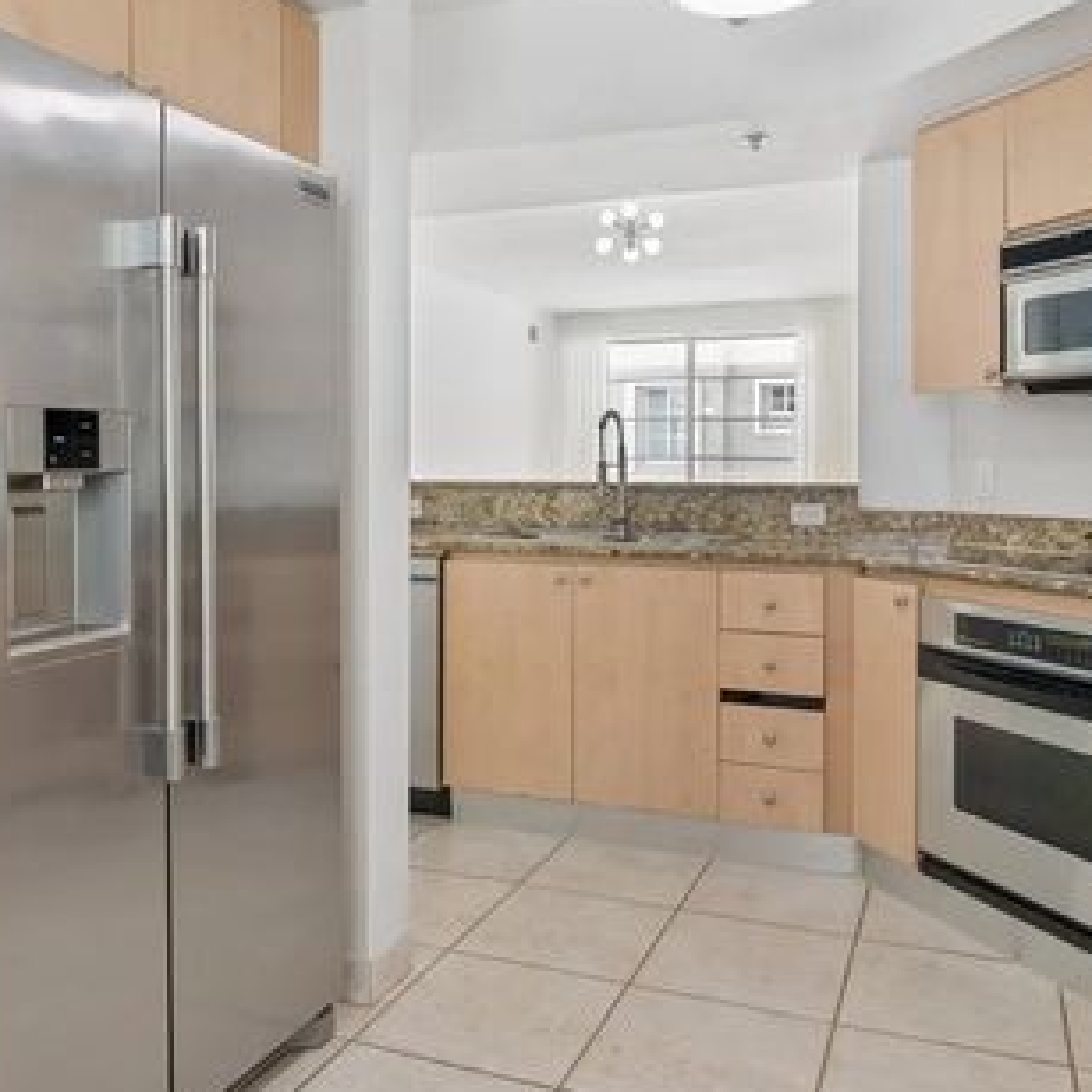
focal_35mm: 30
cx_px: 521
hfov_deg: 54.0
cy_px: 452
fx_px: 1071
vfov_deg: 53.8
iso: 250
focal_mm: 17
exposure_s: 1/20
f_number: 8
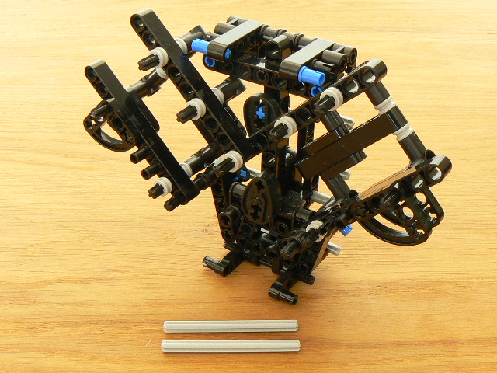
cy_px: 186
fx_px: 790
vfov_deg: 26.6
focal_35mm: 55
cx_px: 248
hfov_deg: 34.9
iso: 100
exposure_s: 2
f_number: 5
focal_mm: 6.6
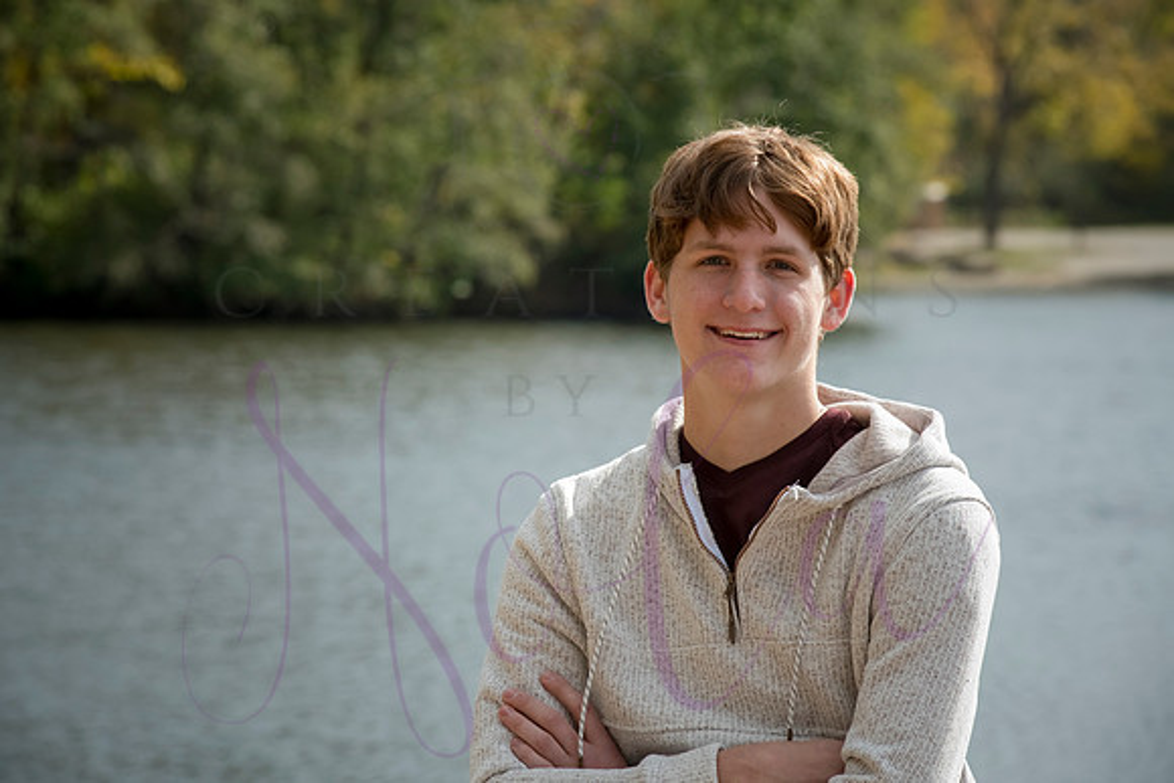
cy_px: 392
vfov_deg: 8.9
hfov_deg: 13.2
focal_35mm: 155
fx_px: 5056
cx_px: 587
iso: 800
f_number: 9
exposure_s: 1/800
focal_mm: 155
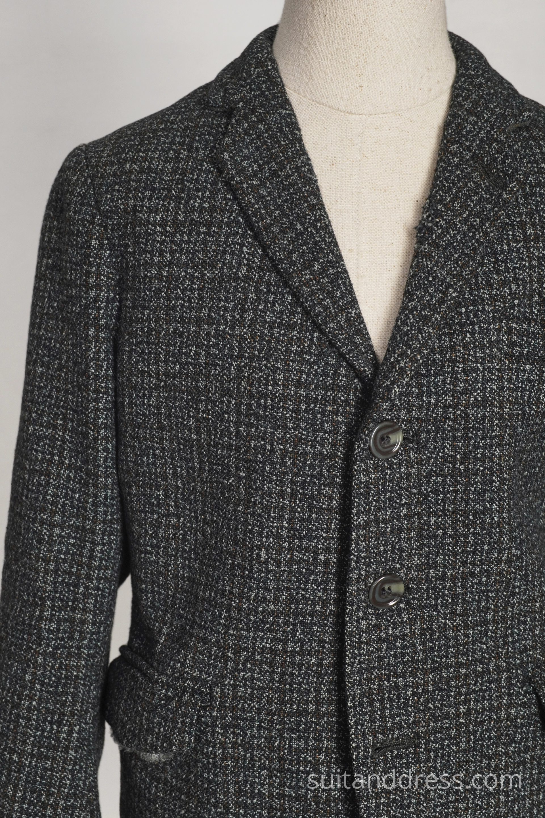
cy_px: 409
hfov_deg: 28.1
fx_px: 1090
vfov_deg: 41.1
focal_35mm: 48
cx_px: 272
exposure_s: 1/50
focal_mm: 32
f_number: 7.1
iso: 400
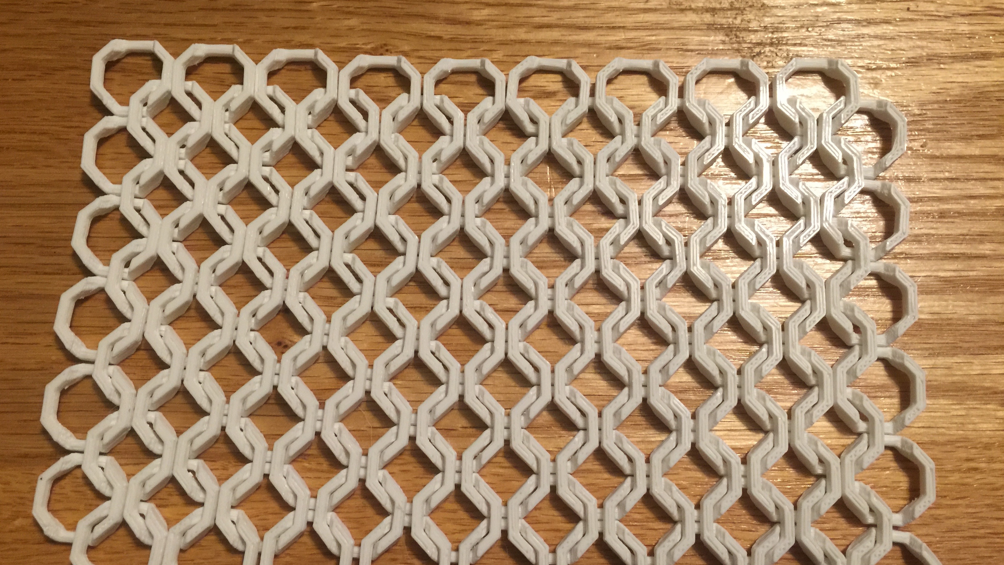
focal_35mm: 32
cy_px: 330
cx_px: 497
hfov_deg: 61.0
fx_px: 852
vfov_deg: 36.6
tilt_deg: -80.5
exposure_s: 1/10
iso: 125
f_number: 2.2
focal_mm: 4.15
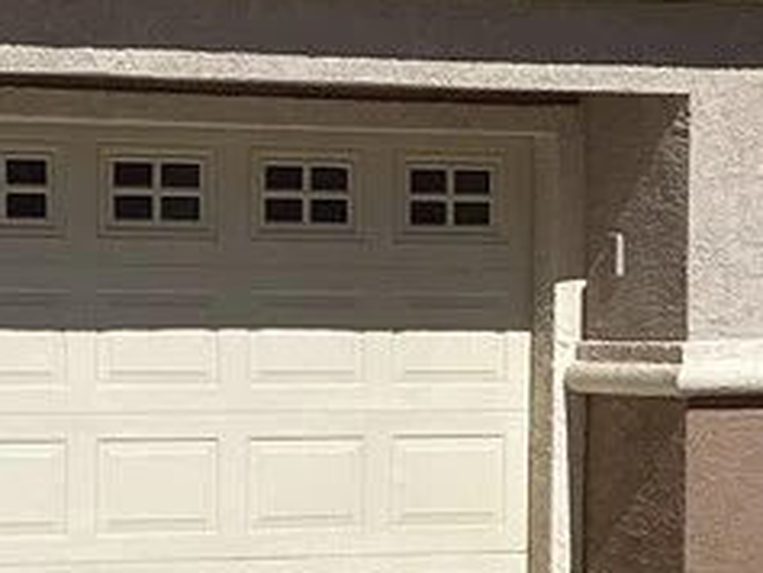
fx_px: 2955
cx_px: -6
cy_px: 431
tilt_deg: -3.4
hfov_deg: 14.5
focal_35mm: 134
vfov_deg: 11.1
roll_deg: +0.3
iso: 25
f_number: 2.4
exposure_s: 1/4292
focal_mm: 3.3
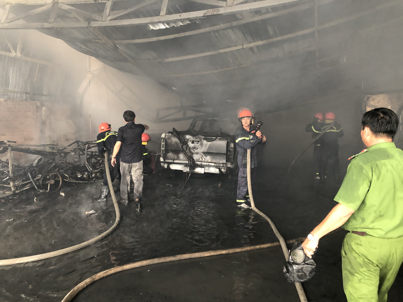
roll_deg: -1.4
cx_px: 202
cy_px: 151
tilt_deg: -5.4
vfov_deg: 49.7
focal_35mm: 28
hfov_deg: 63.4
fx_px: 326
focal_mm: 4
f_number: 1.8
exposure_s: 1/15
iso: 64
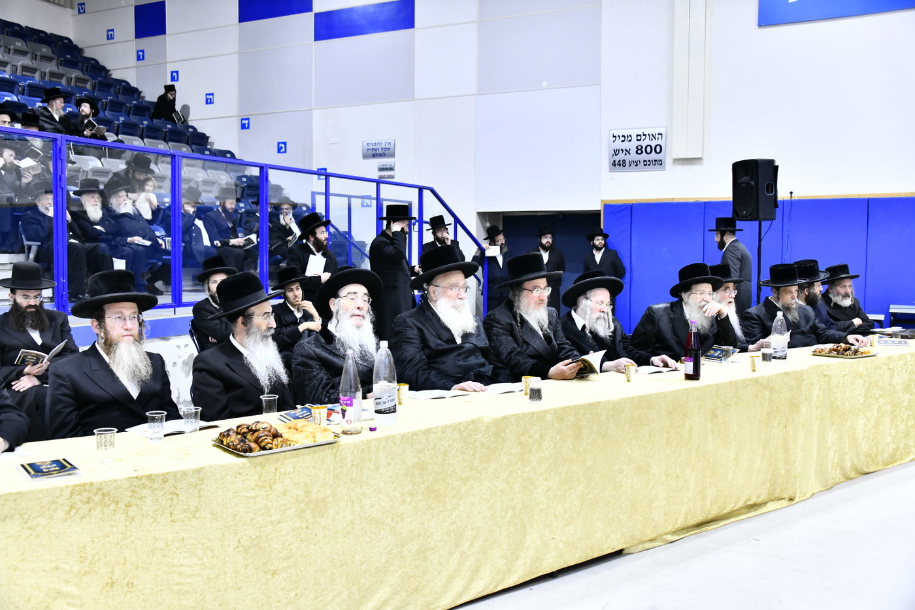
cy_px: 305
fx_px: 864
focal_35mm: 34
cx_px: 458
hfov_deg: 55.8
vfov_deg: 38.9
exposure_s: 1/160
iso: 1600
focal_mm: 34
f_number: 5.6
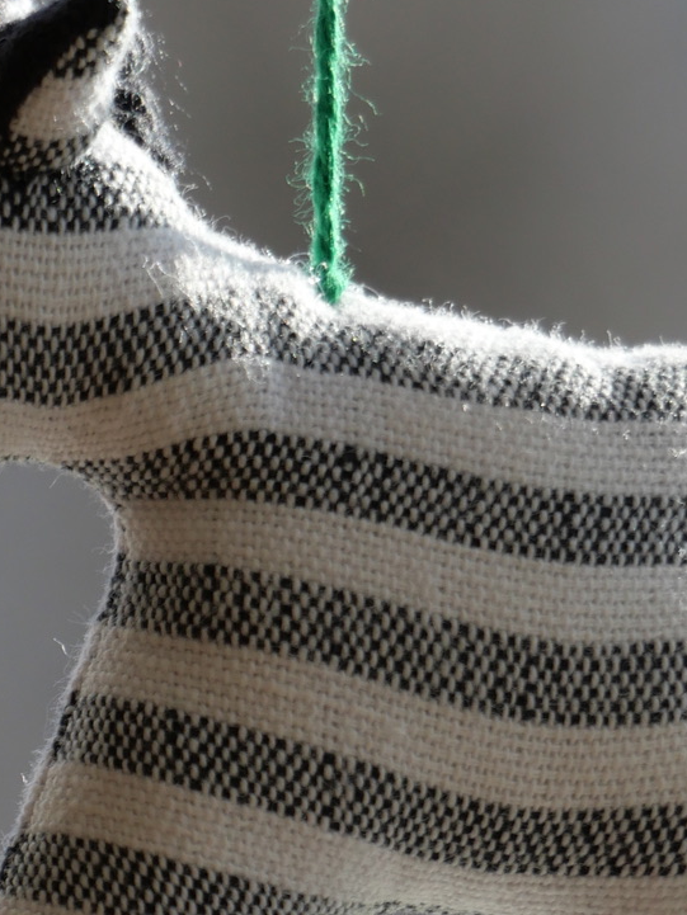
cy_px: 681
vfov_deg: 1.9
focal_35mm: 1017
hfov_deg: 1.5
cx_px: 166
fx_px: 26904
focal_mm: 179
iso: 250
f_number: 5.9
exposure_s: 1/400
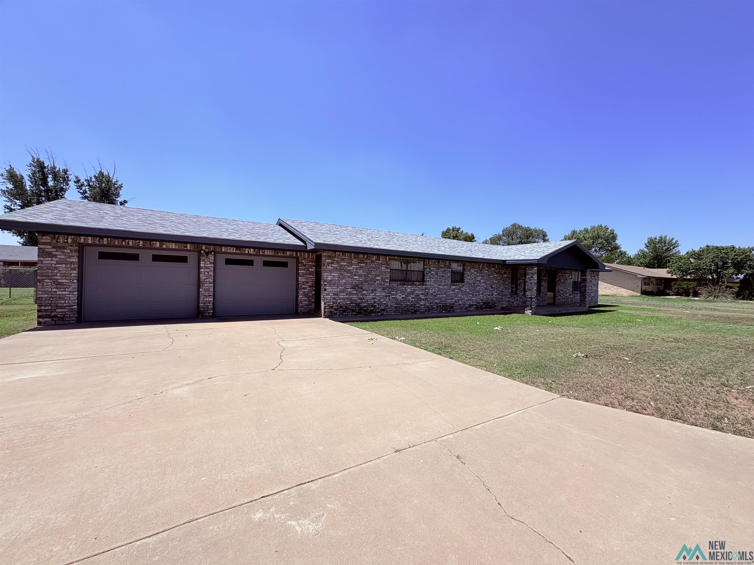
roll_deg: -1.1
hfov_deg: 102.1
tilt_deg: +0.6
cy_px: 282
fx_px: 305
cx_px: 377
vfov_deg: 85.7
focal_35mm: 14
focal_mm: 2.22
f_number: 2.2
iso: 50
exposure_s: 1/2415
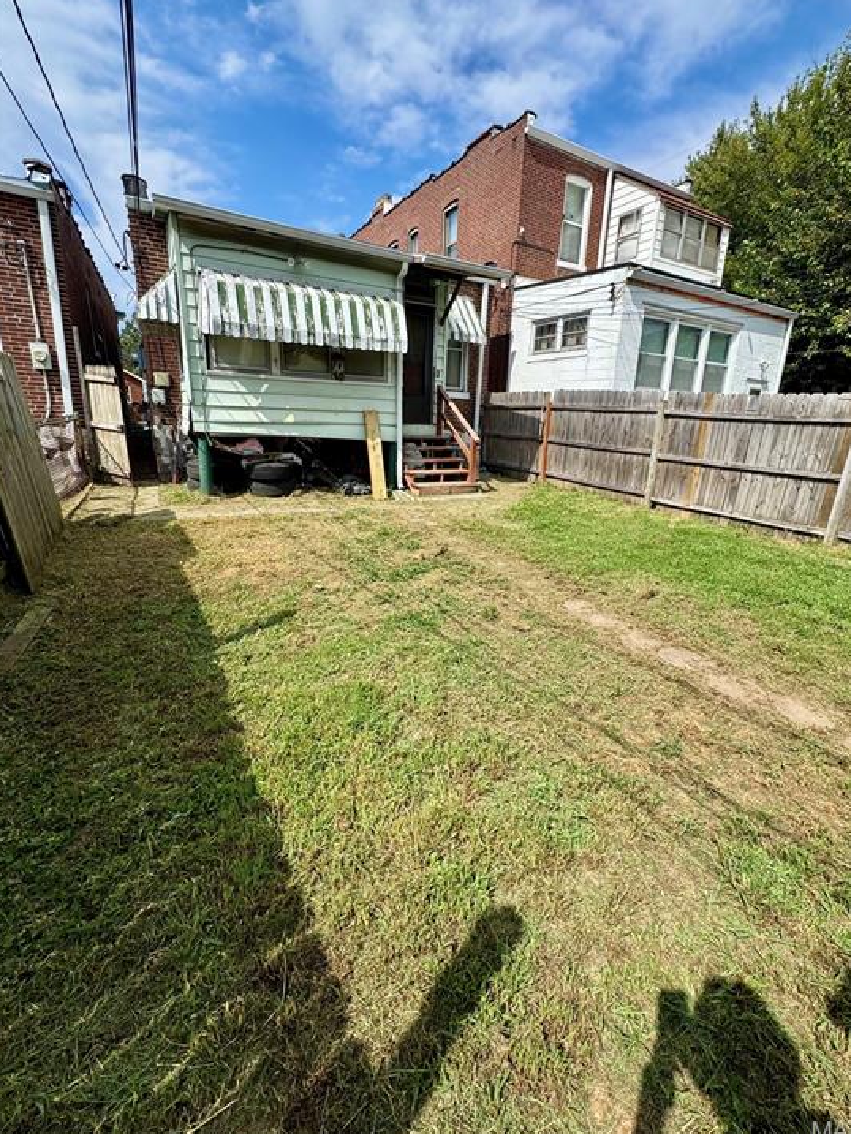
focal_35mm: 15
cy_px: 544
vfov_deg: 98.1
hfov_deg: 81.7
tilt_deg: -14.6
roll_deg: -0.5
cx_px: 446
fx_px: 492
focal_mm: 2.22
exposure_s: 1/1880
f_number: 2.2
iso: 50
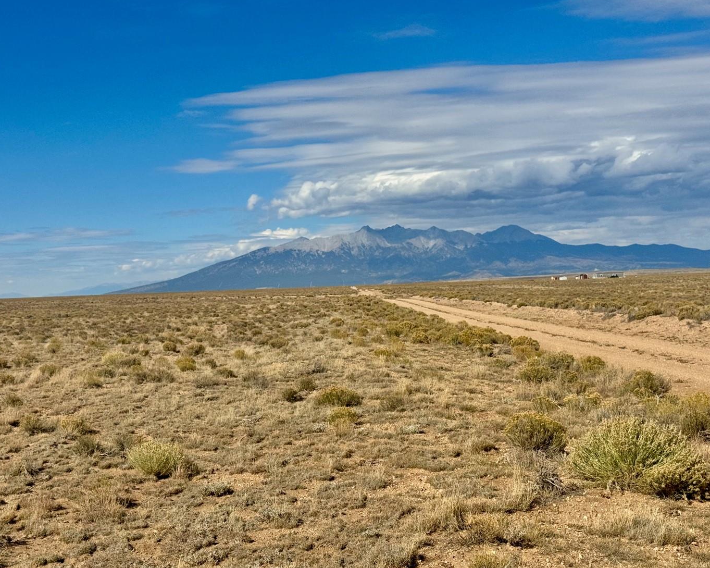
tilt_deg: -1.2
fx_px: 1156
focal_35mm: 55
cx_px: 346
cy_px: 290
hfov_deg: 34.2
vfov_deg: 27.6
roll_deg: +0.9
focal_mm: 6.76
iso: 80
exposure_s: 1/10526
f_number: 1.78
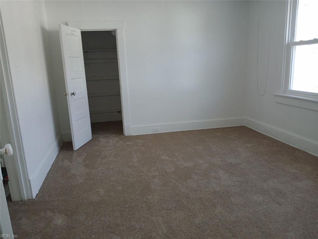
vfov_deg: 53.1
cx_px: 159
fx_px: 239
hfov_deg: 67.3
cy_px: 120
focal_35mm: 26
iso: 80
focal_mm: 3.98
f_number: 1.8
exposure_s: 1/60
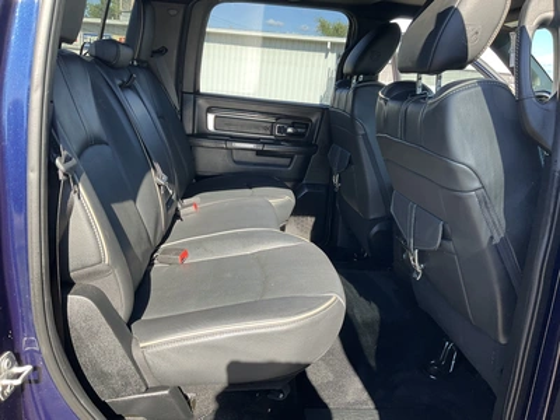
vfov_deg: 48.2
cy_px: 210
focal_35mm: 29
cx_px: 280
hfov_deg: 61.7
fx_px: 469
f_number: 1.8
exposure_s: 1/122
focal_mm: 3
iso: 20
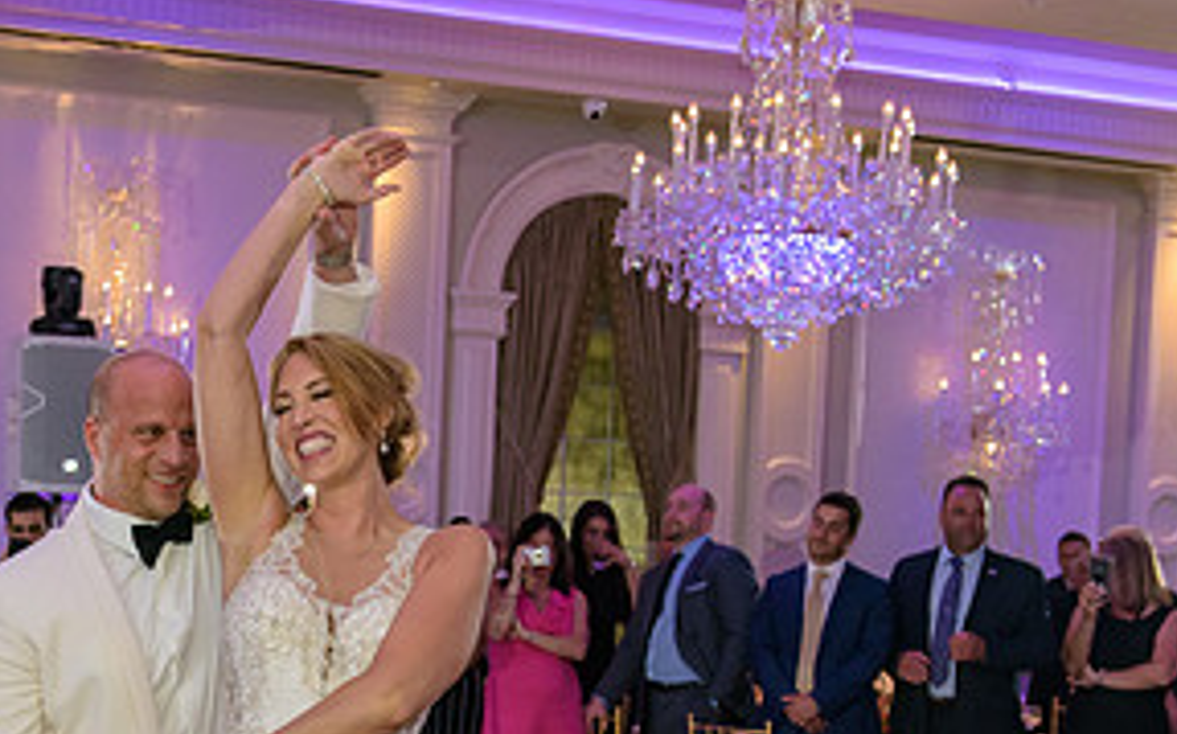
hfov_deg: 28.9
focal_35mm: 70
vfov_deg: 18.2
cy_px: 683
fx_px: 2244
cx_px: 267
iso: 1600
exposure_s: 1/125
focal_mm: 34
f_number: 3.2
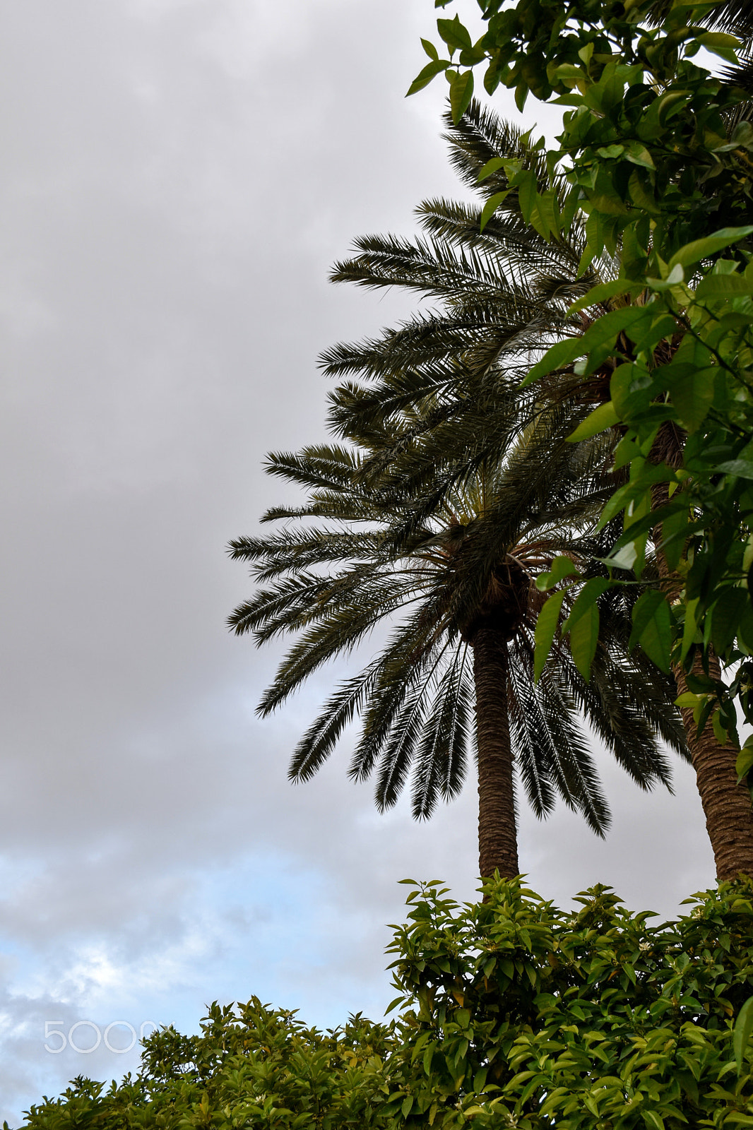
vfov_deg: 47.9
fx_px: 1271
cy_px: 565
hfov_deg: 33.0
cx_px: 376
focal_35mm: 40
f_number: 7.1
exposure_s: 1/125
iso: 320
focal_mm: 27
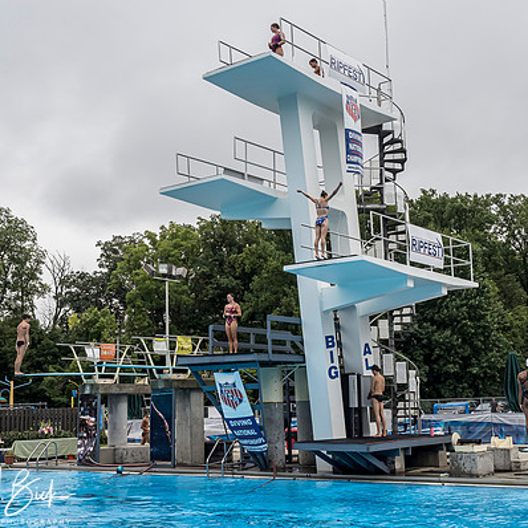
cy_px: 279
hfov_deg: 34.7
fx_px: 846
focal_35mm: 49
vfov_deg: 34.7
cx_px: 265
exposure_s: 1/1600
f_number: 6.3
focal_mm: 19
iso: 1000
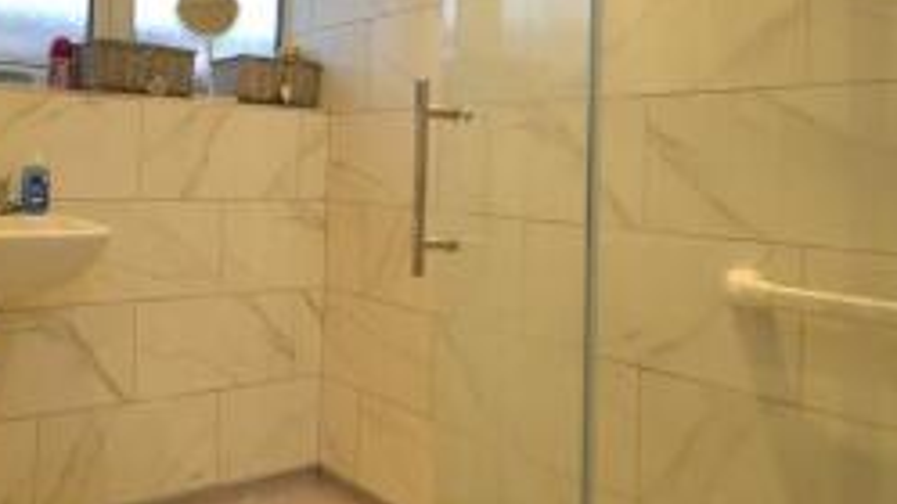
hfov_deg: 61.0
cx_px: 231
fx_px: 713
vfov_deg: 38.0
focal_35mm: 30
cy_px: 128
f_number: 3.5
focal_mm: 10
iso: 900
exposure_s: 1/60
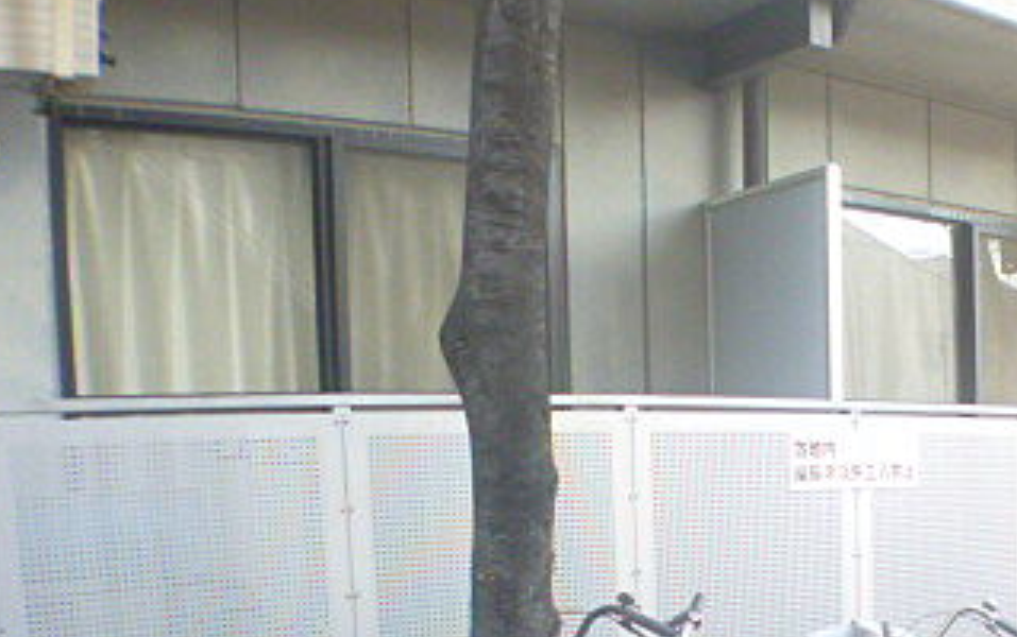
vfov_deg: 18.5
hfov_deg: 29.2
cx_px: 877
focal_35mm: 68
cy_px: 688
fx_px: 1886
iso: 250
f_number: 2.9
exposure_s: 1/60
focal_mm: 5.7
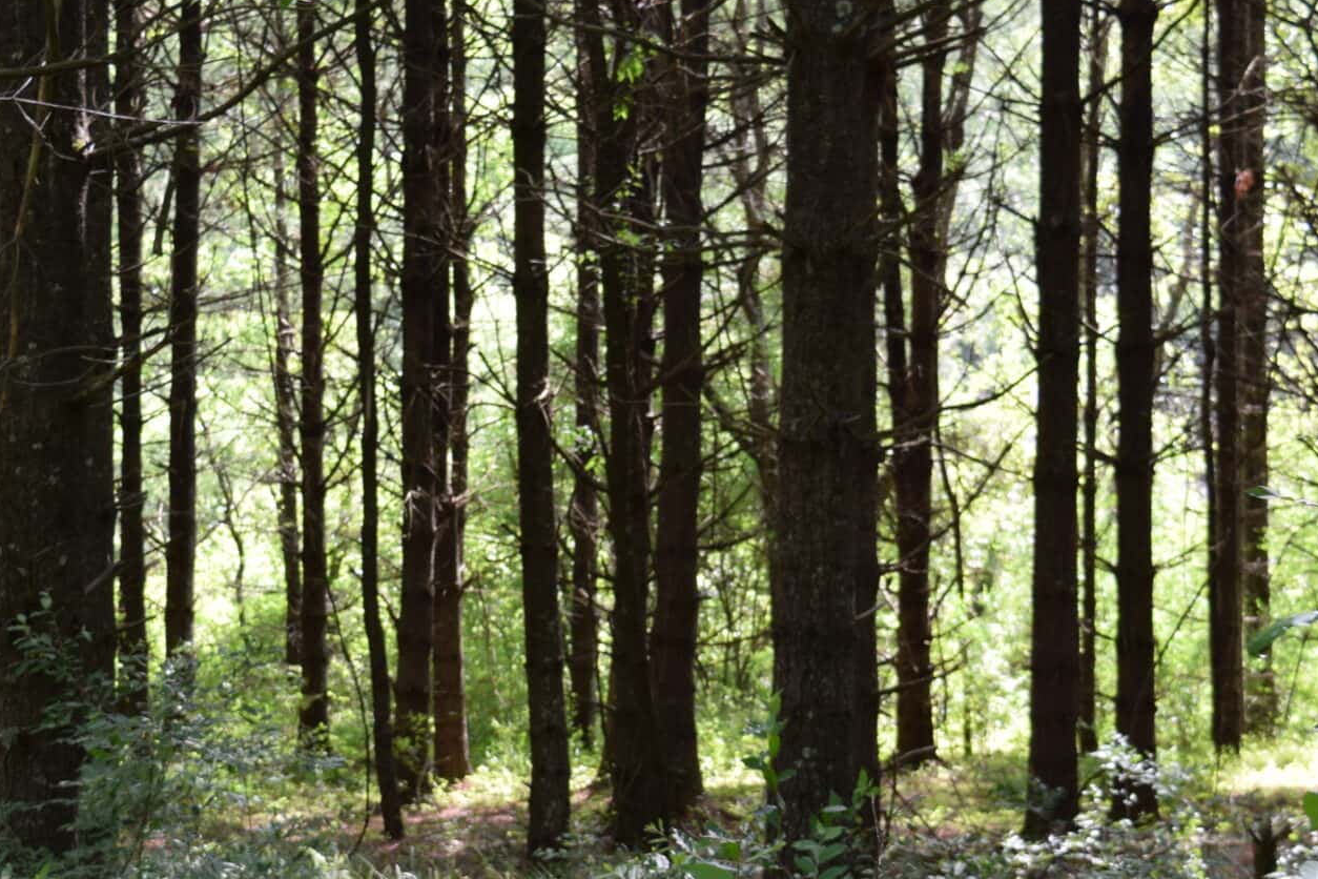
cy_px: 700
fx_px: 3588
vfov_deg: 13.9
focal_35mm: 98
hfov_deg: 20.8
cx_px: 634
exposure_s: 1/125
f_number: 5.6
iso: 400
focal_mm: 32
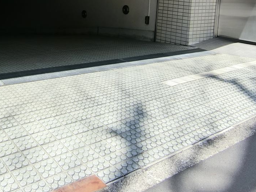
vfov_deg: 31.7
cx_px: 43
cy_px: 12
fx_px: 318
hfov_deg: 41.5
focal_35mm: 43
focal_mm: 4.06
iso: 80
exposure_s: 1/640
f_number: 2.7
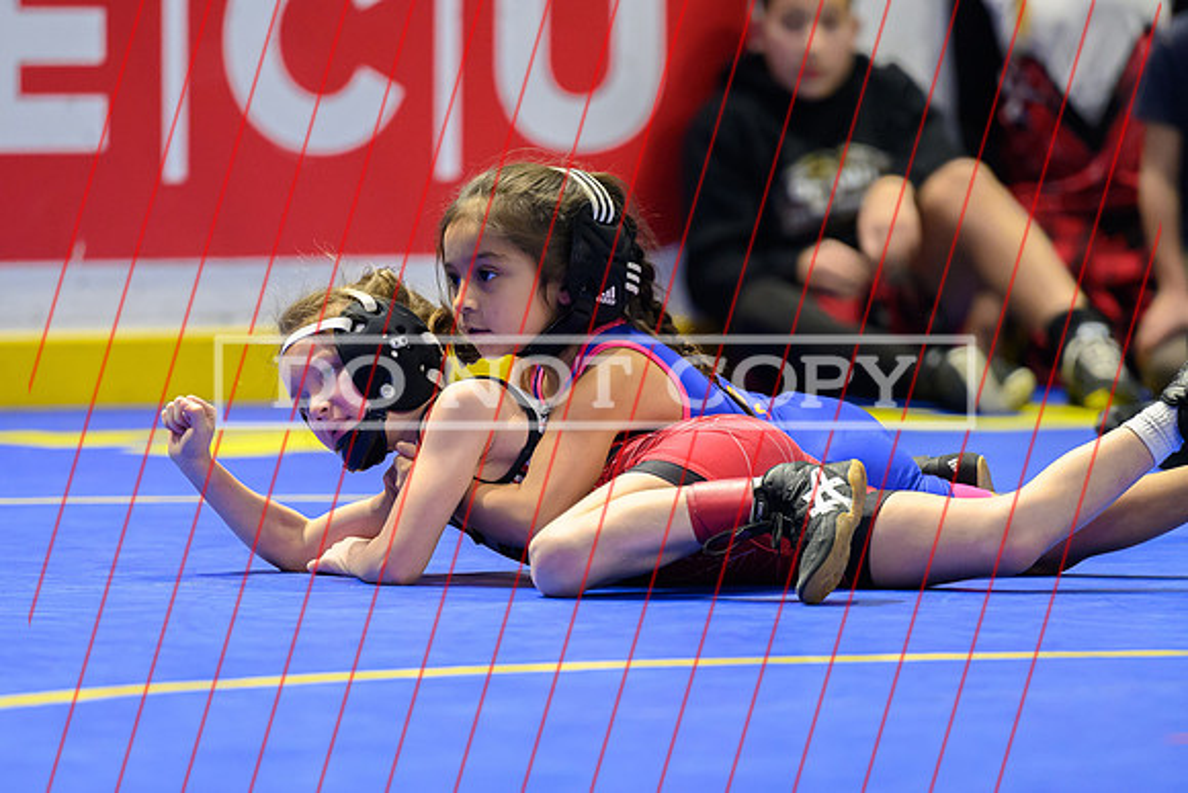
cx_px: 582
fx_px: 10250
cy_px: 460
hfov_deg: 6.6
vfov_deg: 4.4
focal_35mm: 311
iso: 4000
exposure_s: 1/800
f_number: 2.8
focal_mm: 200
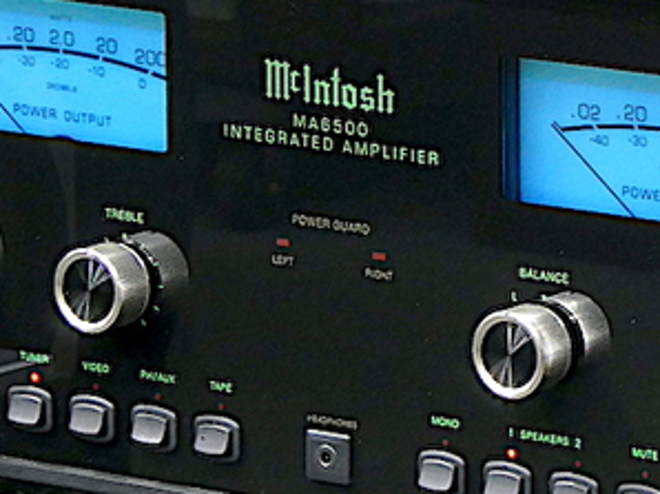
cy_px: 281
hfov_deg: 5.8
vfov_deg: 4.3
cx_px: 682
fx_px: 6515
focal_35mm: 342
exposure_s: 1/5
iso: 200
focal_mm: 19
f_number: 5.1
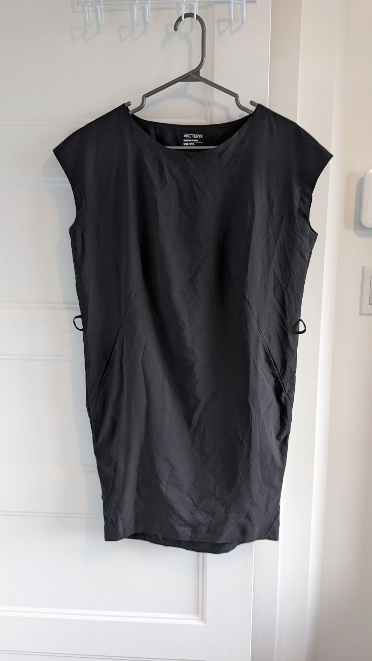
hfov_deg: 38.9
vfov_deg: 64.3
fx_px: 526
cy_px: 325
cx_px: 201
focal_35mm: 30
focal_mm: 4.38
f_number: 1.73
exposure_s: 1/40
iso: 94
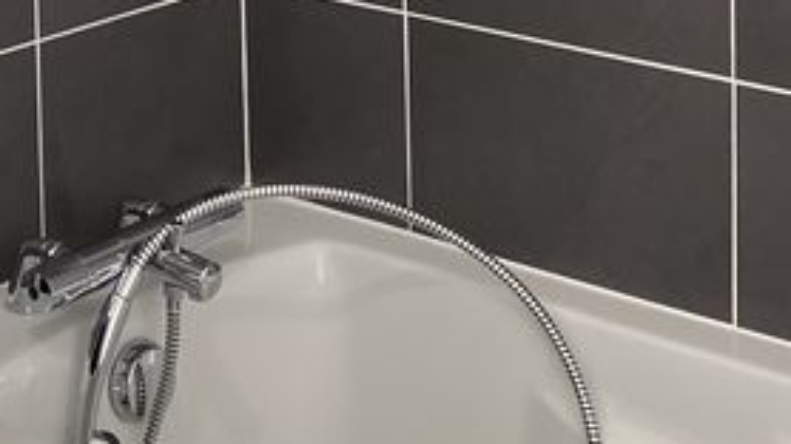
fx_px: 2138
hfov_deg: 20.7
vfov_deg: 11.1
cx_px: 165
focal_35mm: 102
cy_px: -327
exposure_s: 1/112
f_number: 1.8
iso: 125
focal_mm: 4.25
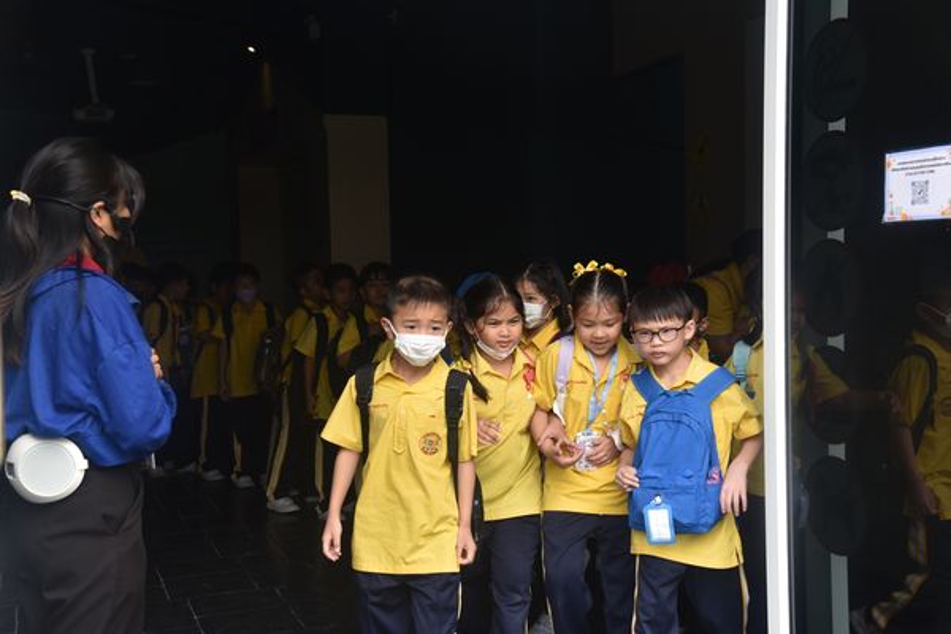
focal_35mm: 48
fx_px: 1268
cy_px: 317
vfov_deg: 28.1
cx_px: 476
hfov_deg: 41.1
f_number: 4
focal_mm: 48
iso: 400
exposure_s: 1/320
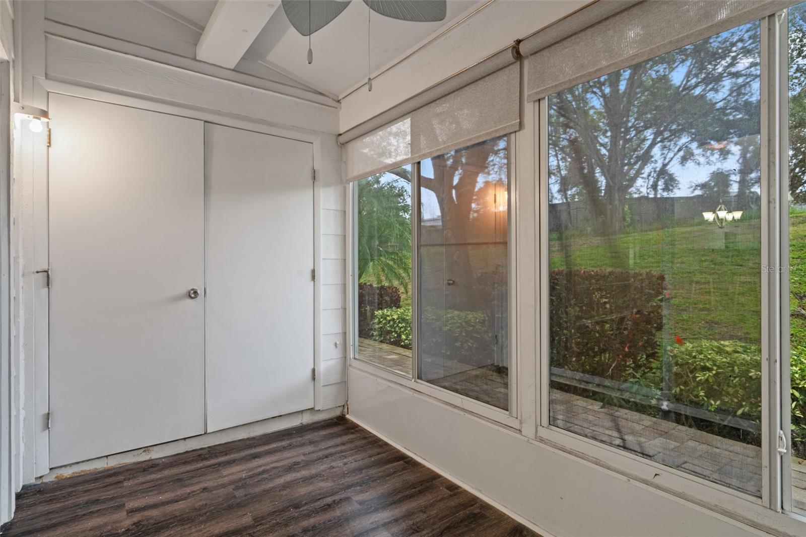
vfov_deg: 70.4
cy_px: 268
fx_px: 381
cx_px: 403
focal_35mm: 17
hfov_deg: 93.3
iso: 320
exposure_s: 3.2
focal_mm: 17
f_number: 8
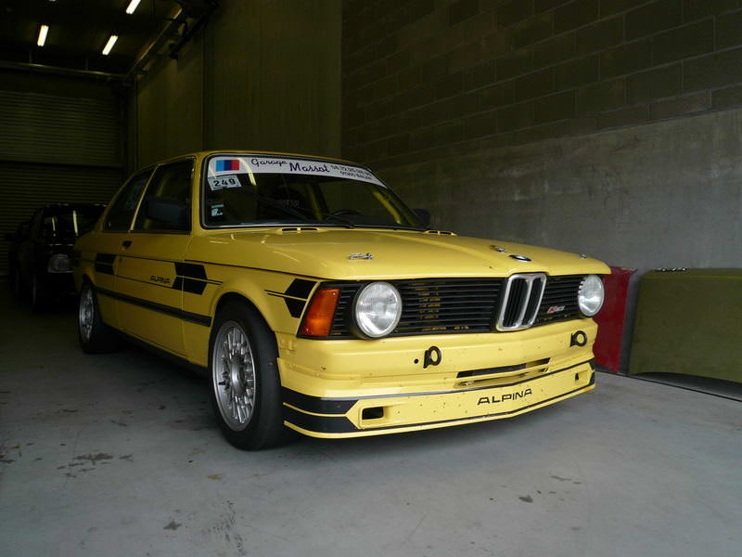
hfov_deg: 60.0
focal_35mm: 30
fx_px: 643
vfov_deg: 46.8
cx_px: 371
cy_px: 278
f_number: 2.9
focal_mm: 4.9
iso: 100
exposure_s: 1/200
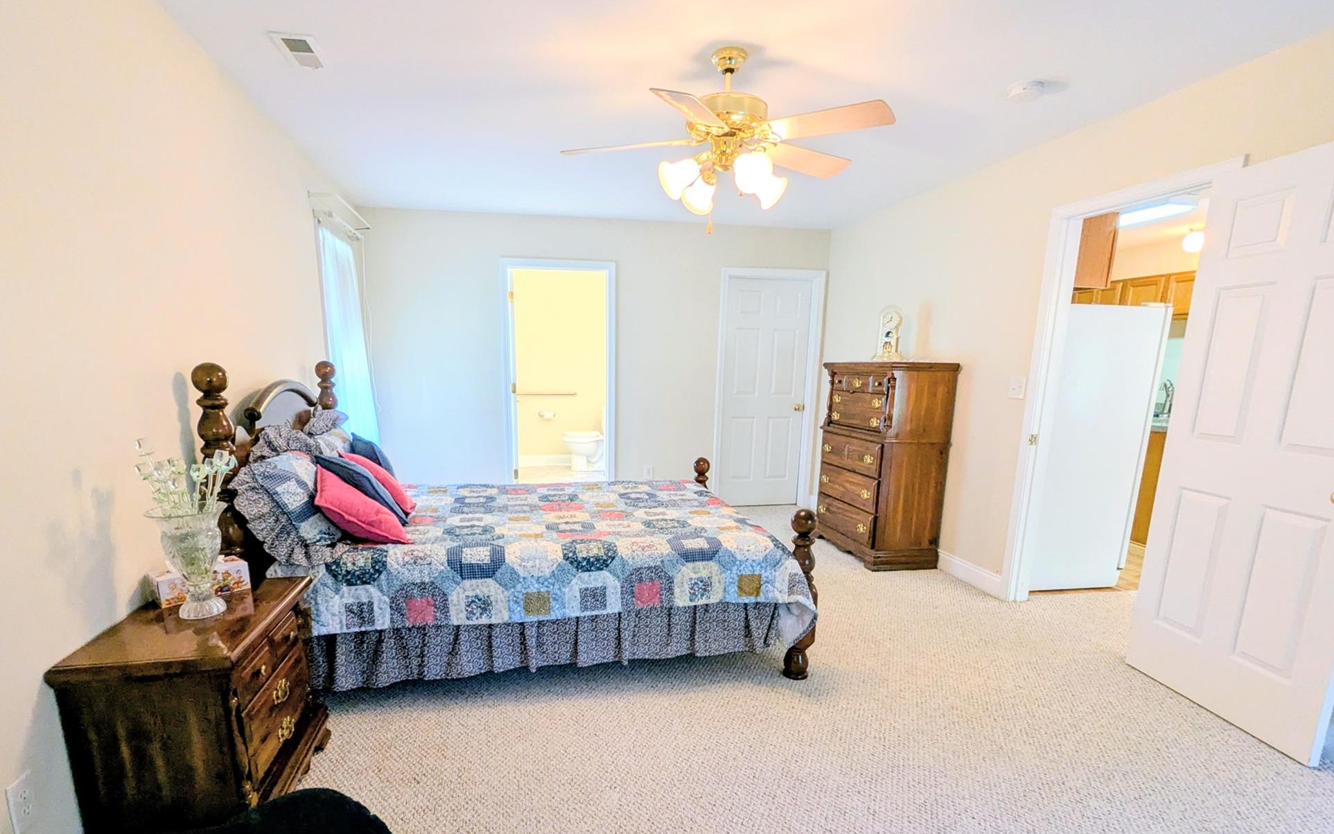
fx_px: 654
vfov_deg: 64.2
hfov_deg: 91.0
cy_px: 514
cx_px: 635
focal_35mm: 18
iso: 142
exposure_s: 1/60
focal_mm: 2.35
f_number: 2.2
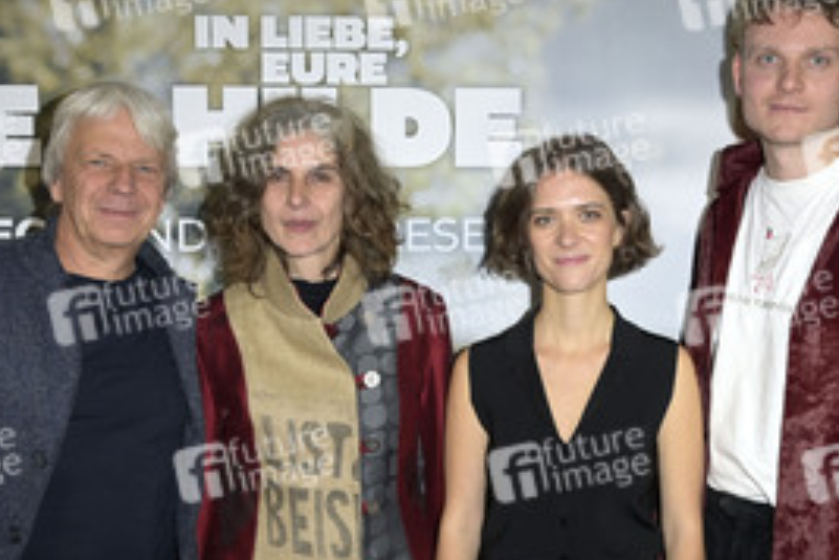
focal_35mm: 54
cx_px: 485
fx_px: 1258
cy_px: 387
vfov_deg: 24.9
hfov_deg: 36.8
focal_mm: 32
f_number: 5.6
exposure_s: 1/250
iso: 640
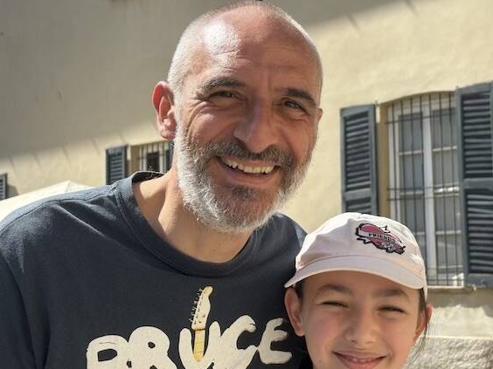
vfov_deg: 24.8
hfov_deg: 32.7
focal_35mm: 59
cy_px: 206
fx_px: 840
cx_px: 274
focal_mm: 5.96
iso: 32
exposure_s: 1/1263
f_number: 1.6
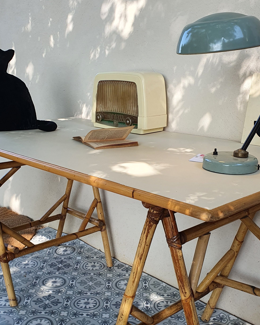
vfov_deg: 43.7
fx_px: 404
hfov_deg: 35.6
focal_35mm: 42
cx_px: 105
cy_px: 191
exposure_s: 1/208
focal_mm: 4.32
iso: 50
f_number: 2.4
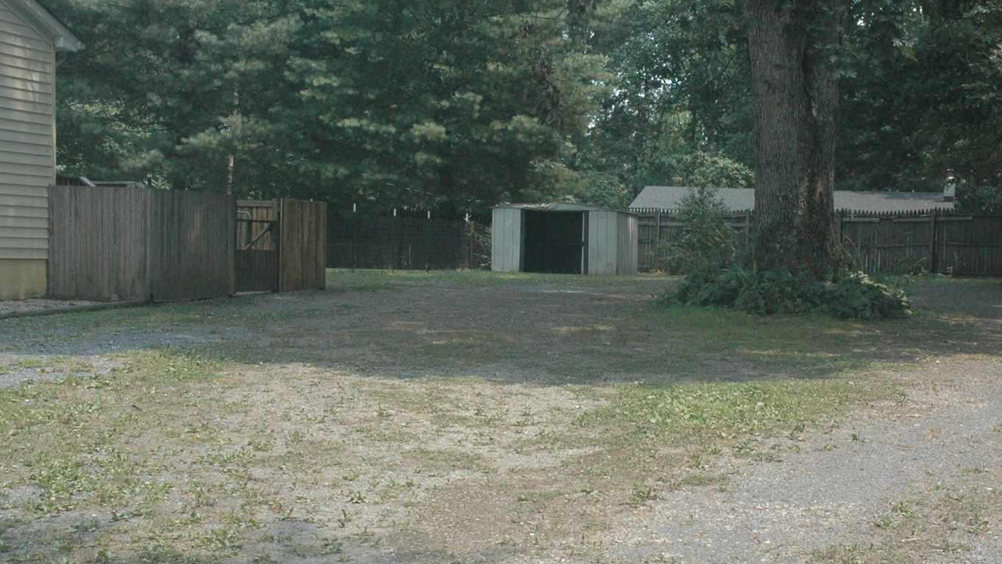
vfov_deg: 20.4
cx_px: 635
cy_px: 345
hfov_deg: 35.3
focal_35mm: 59
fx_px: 1562
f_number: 7.1
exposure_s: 1/200
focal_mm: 25
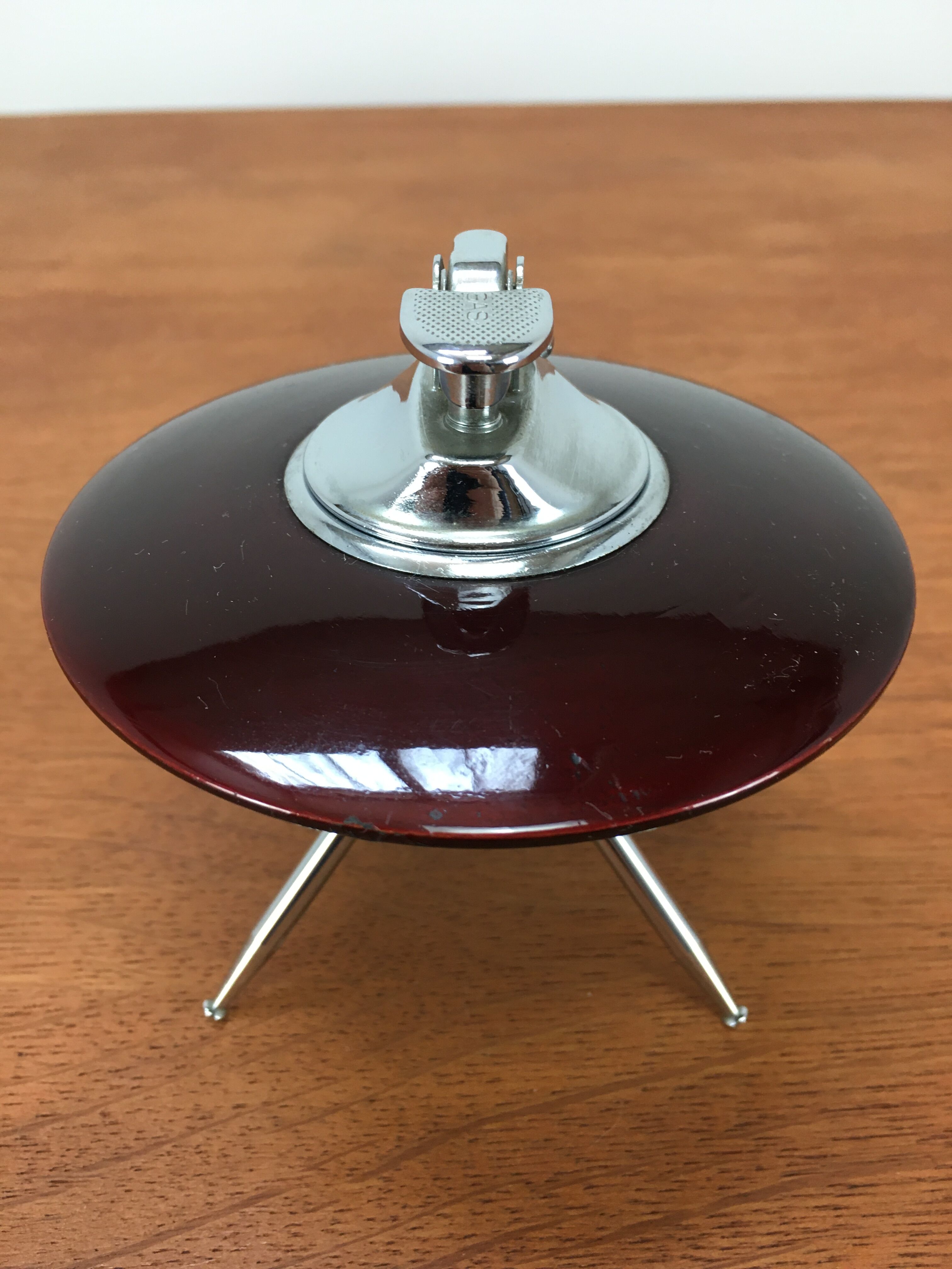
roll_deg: -0.2
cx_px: 476
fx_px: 1063
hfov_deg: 48.2
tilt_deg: -38.9
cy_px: 634
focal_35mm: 29
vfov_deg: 61.7
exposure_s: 1/33
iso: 50
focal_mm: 4.15
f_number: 2.2
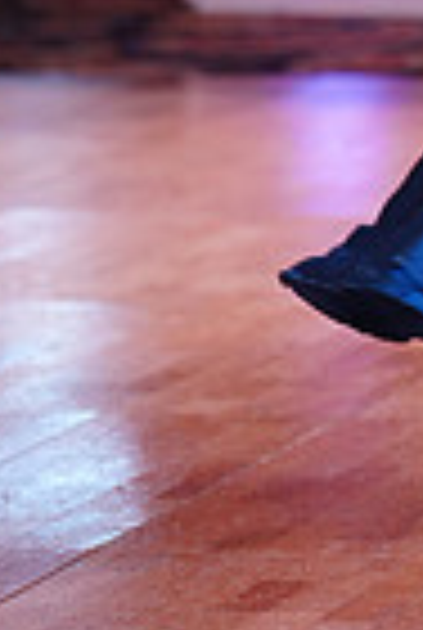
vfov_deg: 4.2
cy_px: -392
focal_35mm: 488
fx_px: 8558
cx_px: 623
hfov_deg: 2.8
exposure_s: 1/250
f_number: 2.8
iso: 640
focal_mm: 118
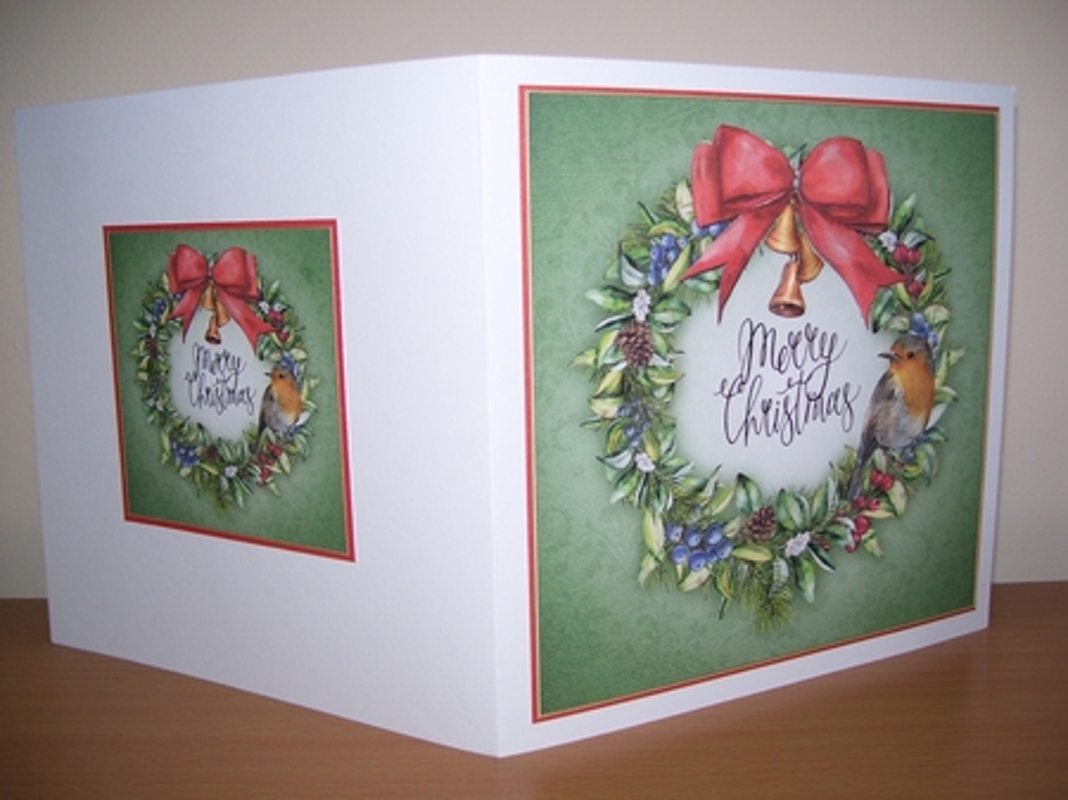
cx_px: 534
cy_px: 400
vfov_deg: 39.6
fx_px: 1110
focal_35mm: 36
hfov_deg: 51.4
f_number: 2.7
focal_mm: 6
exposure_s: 1/60
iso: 80
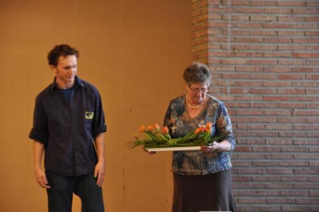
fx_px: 1394
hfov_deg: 13.1
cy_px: 106
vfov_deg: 8.7
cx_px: 160
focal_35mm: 158
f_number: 7.1
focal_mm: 105
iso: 1250
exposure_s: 1/60
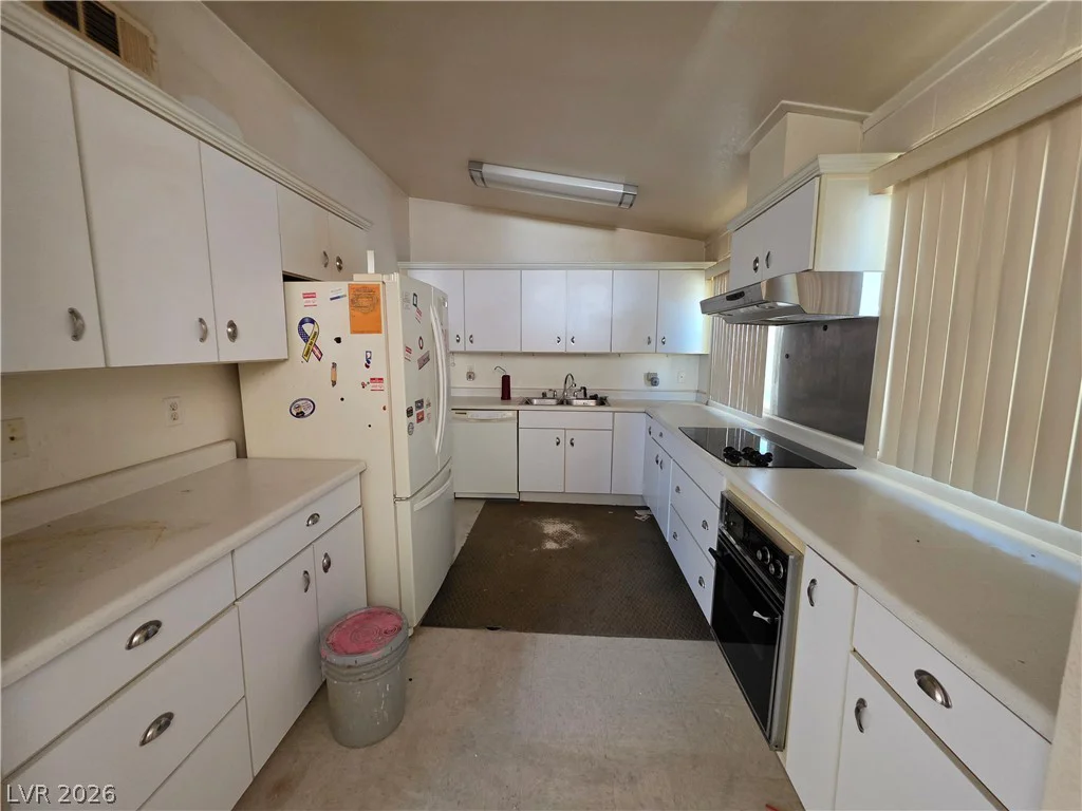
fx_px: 406
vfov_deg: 89.9
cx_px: 541
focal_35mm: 13
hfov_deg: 106.2
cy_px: 406
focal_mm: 2.2
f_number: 1.9
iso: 800
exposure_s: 1/60
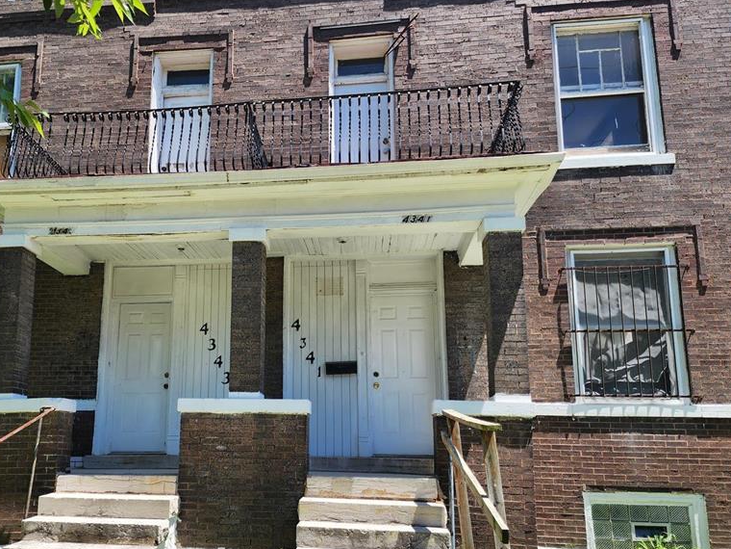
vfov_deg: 45.1
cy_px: 336
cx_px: 283
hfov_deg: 57.8
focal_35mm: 31
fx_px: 655
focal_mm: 6.4
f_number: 1.8
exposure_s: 1/494
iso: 12
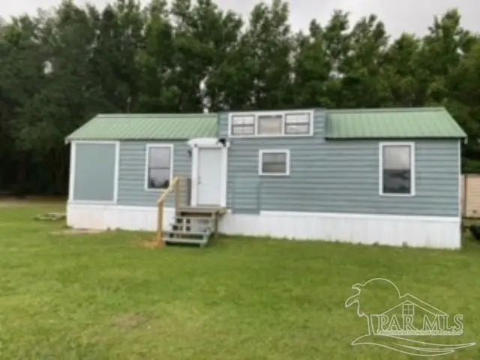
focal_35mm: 26
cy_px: 180
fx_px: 361
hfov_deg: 67.3
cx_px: 240
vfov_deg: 53.1
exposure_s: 1/475
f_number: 1.8
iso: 32
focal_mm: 4.25
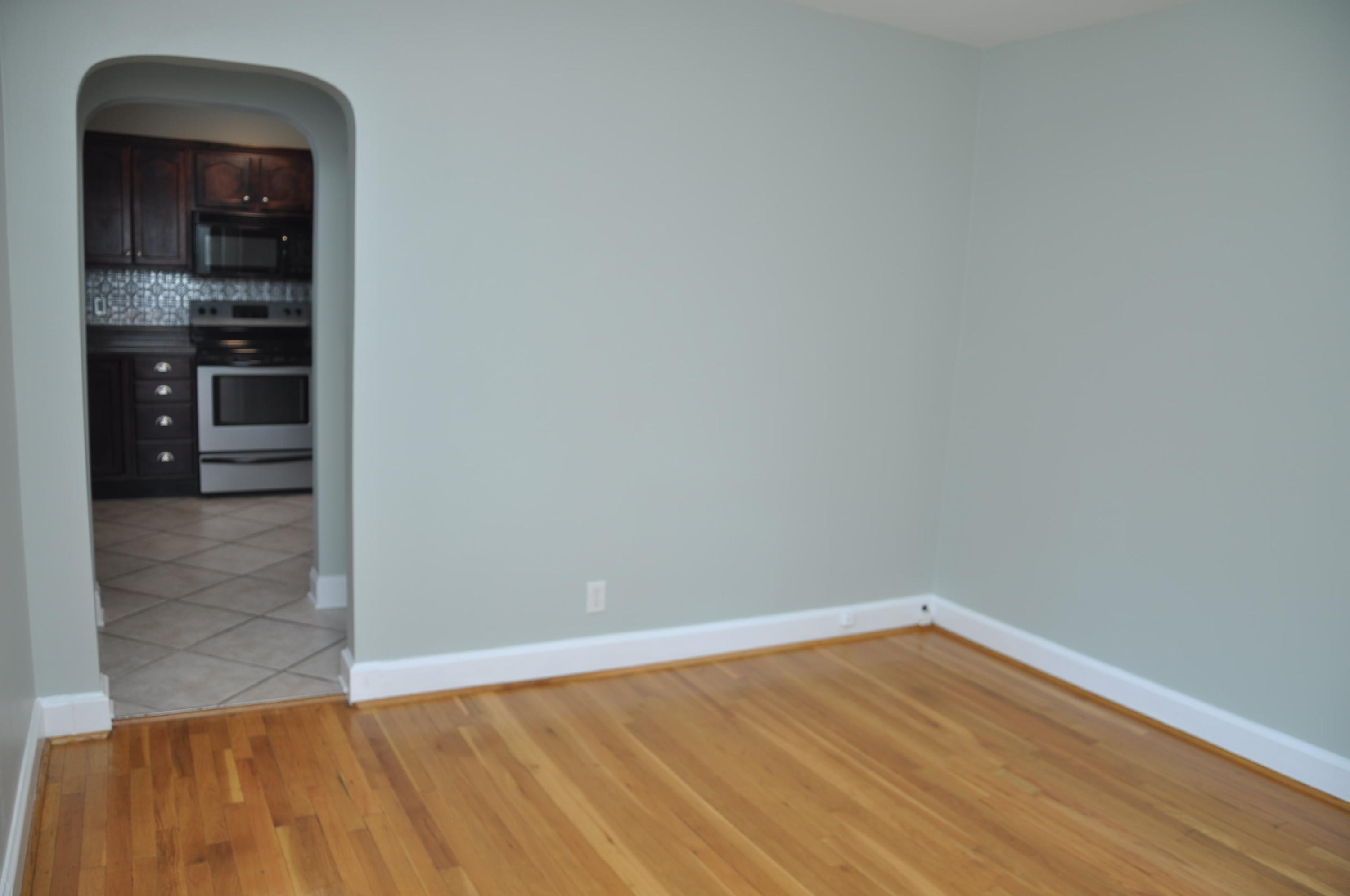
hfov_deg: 67.4
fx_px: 1011
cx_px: 675
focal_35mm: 27
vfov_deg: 47.8
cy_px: 448
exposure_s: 1/20
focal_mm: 18
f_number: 3.5
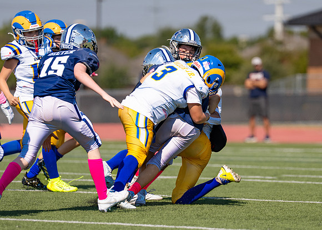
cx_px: 203
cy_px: 110
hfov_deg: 5.6
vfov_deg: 4.0
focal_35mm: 360
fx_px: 3296
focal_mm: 200
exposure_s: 1/3200
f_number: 2.8
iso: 125
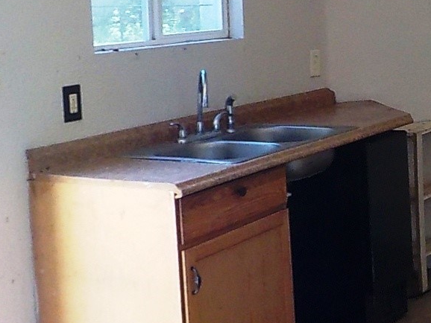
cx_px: 462
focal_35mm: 83
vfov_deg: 17.7
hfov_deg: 22.4
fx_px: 1034
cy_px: 78
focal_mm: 4.1
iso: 220
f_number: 3.3
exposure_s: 1/30
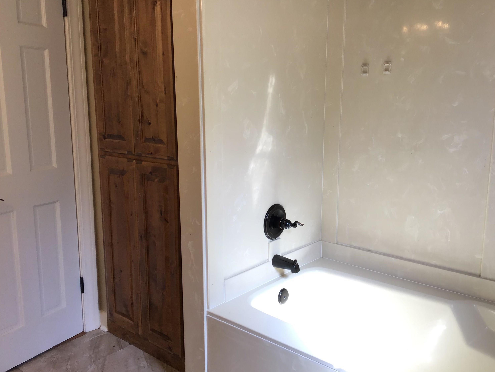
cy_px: 185
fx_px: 458
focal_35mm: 32
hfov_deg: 56.8
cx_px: 254
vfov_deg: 44.2
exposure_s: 1/60
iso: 25
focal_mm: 3.3
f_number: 2.4
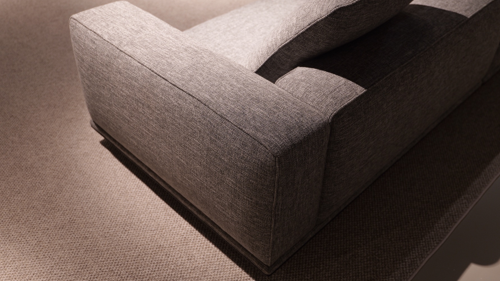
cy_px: 121
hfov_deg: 55.3
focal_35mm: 36
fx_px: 477
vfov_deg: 32.8
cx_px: 252
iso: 640
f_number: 2.8
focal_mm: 34
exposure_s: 1/40
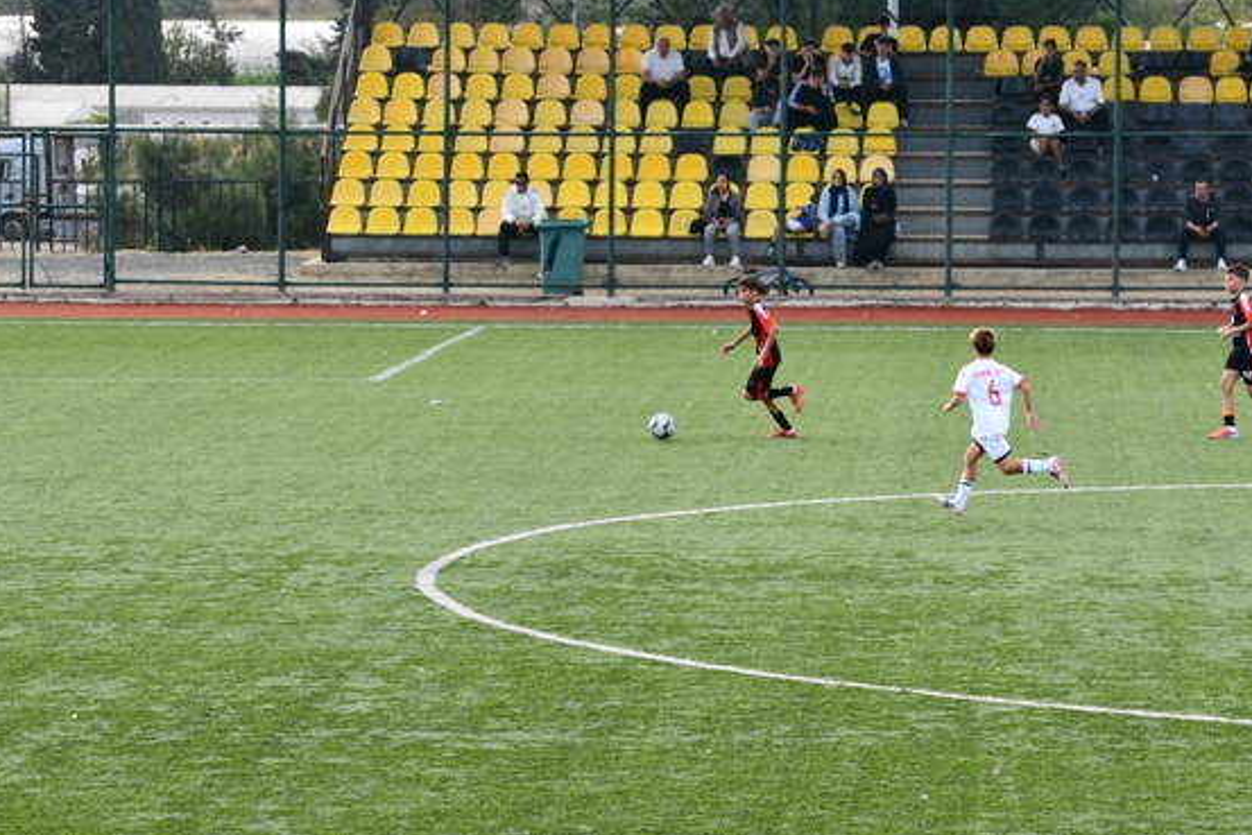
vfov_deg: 7.2
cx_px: 568
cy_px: 375
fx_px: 6644
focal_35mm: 191
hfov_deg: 10.8
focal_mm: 110
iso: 400
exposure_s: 1/500
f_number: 5.6
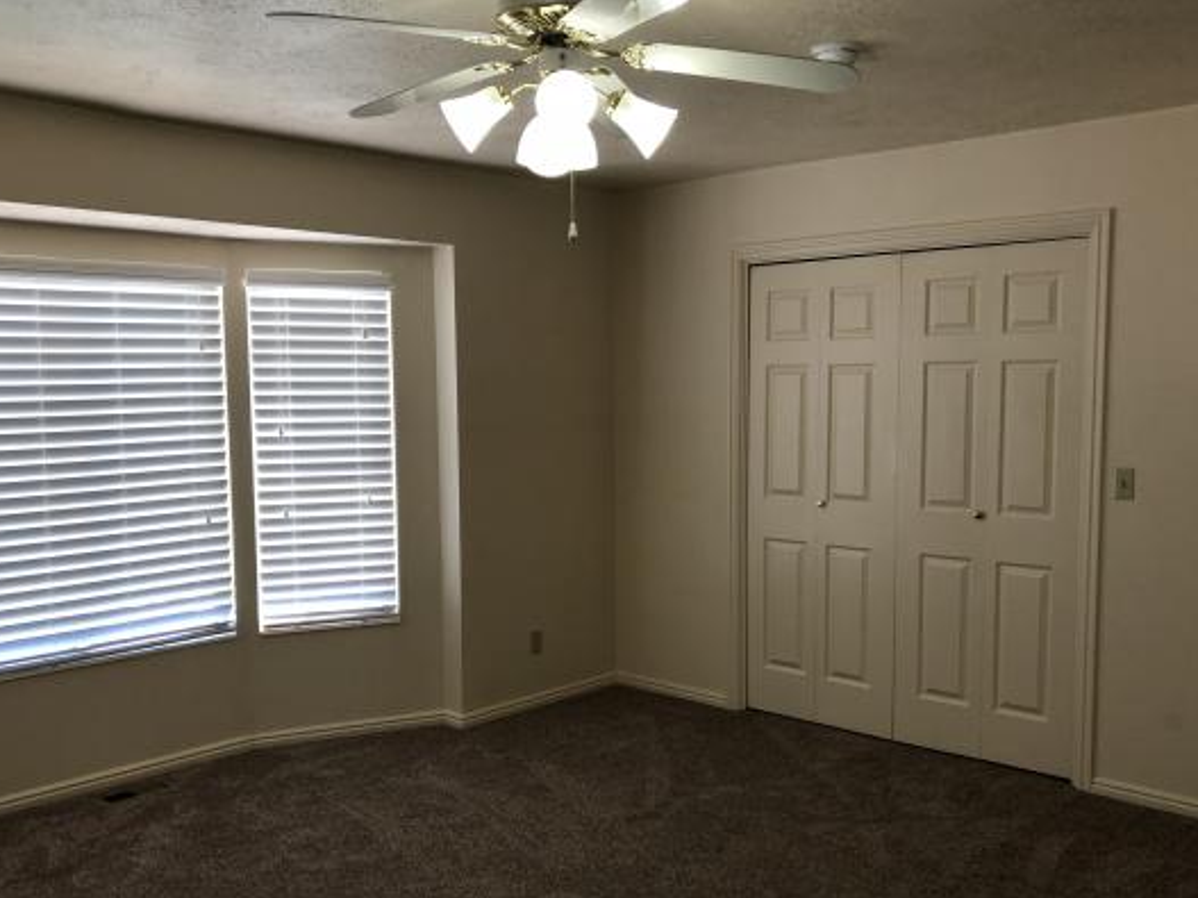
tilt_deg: -6.4
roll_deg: +2.0
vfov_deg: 41.7
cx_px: 582
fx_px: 1176
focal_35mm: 34
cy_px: 505
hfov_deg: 54.0
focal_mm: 3.99
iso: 20
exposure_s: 1/40
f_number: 1.8
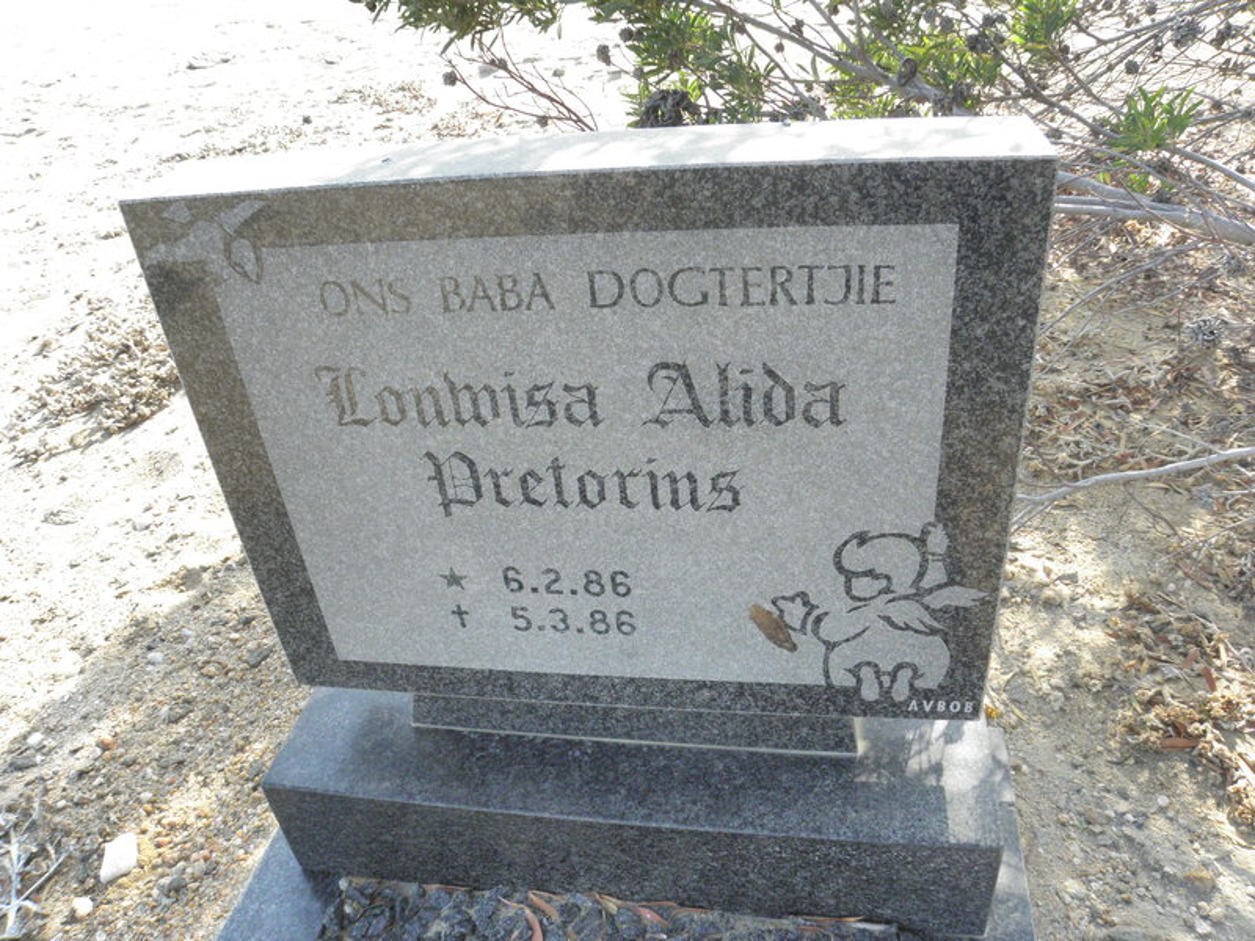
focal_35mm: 26
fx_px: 943
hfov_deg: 67.3
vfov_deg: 53.1
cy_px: 470
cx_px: 628
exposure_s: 1/160
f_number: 5.6
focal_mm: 4.6
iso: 200
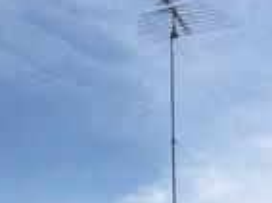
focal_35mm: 131
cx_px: -15
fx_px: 1028
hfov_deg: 14.8
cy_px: 362
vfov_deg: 10.6
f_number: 2.2
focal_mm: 4.15
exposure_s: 1/2564
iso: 25
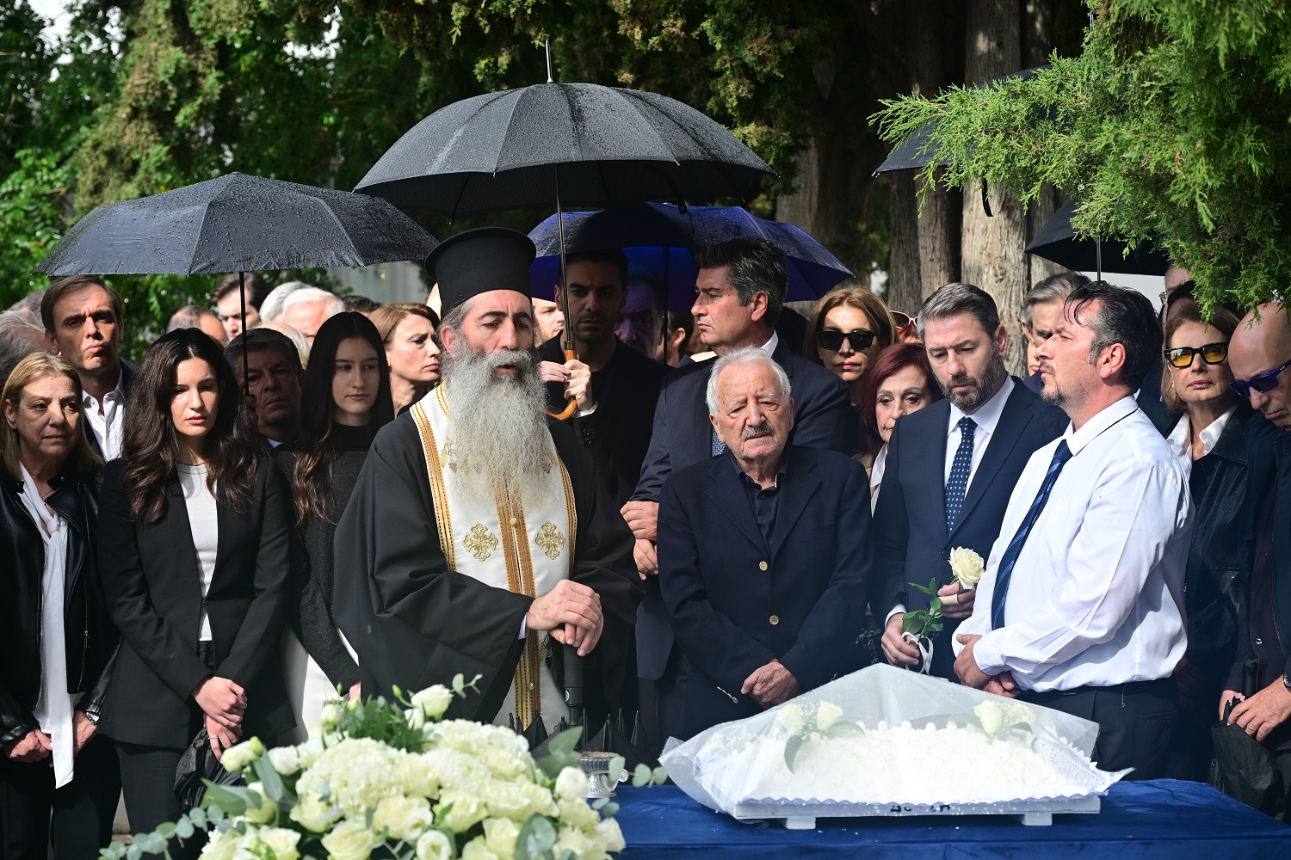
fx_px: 3012
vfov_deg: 16.3
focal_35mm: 84
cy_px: 430
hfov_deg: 24.2
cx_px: 646
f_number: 5.6
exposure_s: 1/640
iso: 320
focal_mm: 84
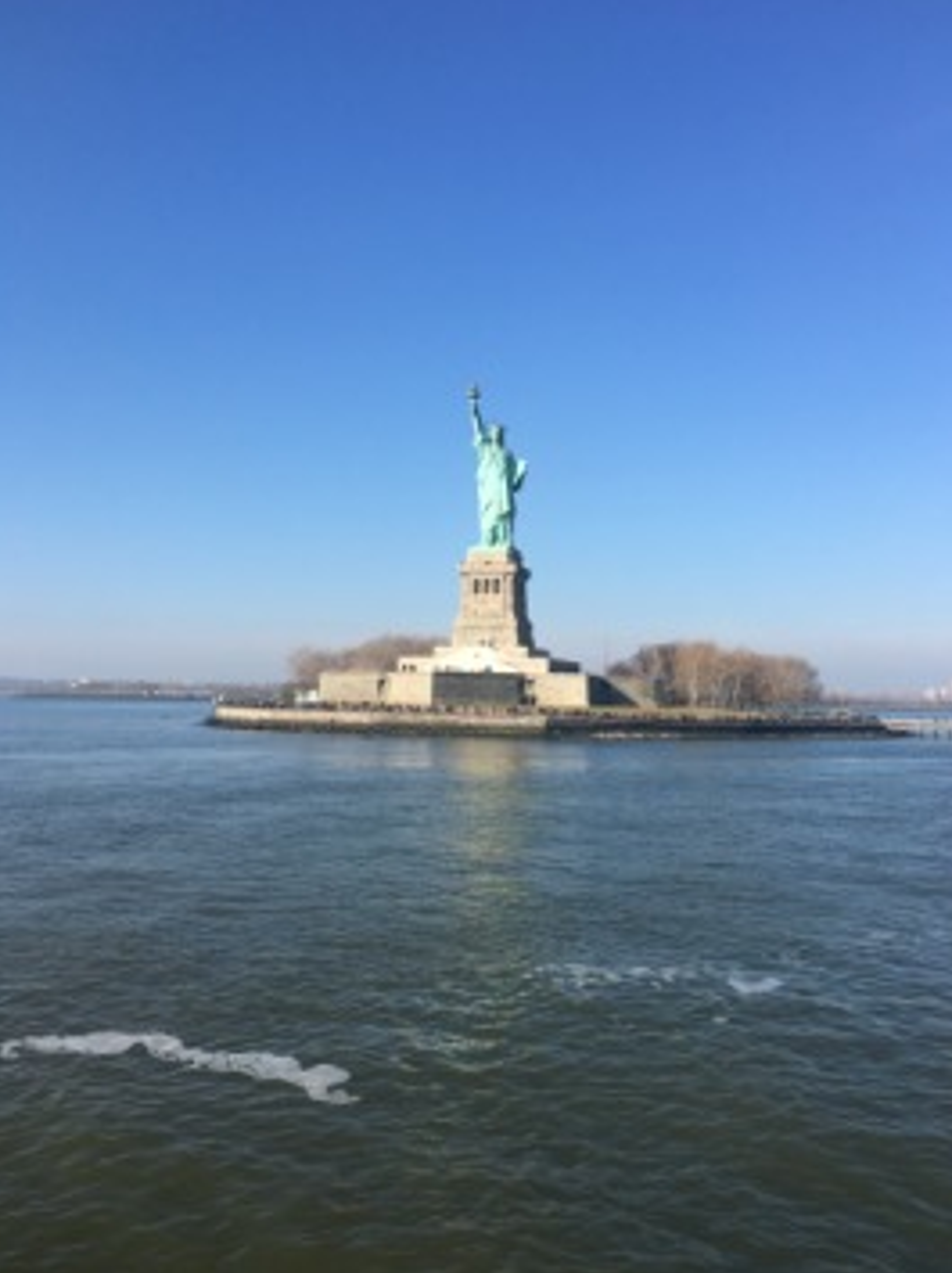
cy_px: 644
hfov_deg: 46.7
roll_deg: -0.3
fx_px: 1101
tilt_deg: +2.7
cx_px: 478
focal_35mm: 30
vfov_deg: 60.0
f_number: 2.2
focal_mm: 4.15
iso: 25
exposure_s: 1/1748
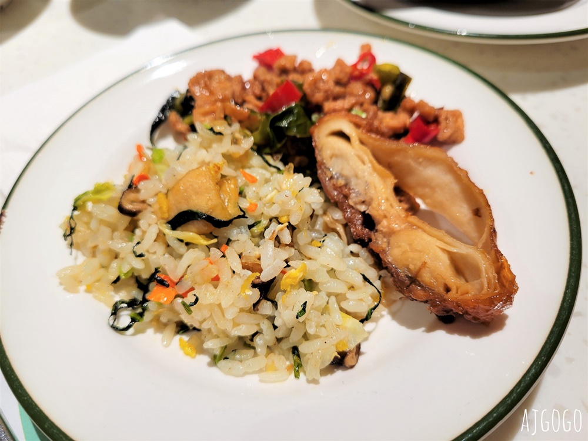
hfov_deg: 67.3
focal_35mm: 26
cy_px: 220
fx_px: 442
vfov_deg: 53.1
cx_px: 294
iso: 125
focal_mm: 5.4
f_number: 1.8
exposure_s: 1/120
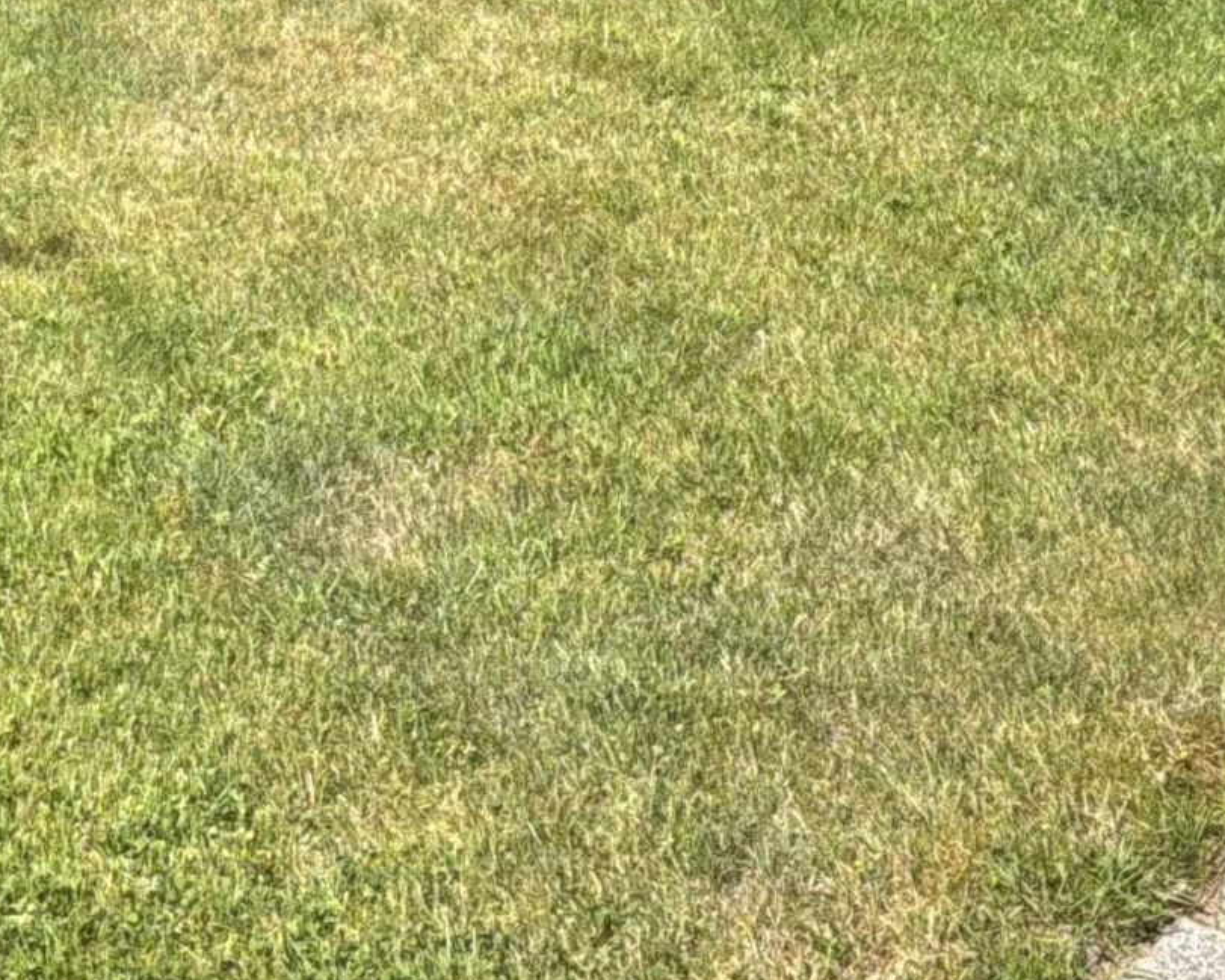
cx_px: 251
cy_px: -535
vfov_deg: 14.7
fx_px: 3517
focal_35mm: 97
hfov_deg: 19.6
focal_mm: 3
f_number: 1.8
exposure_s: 1/1015
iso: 25
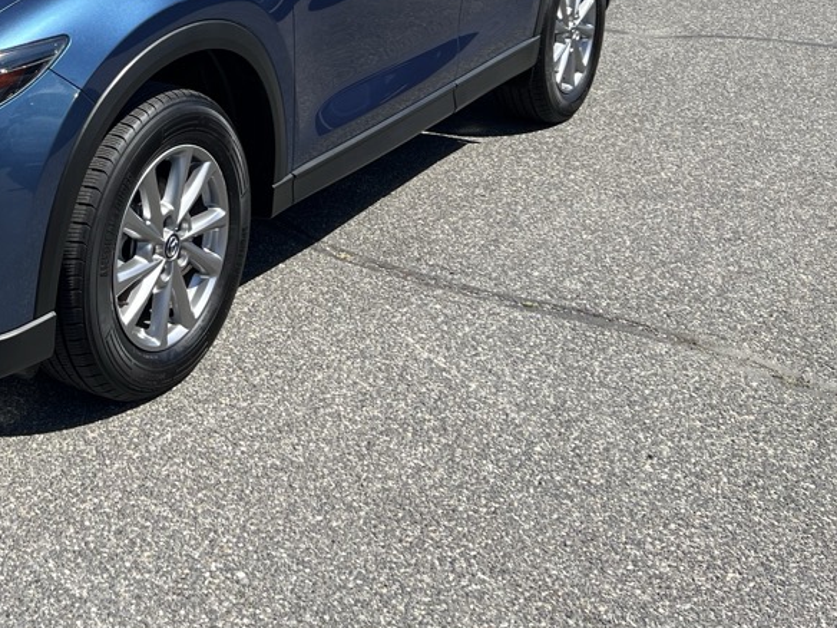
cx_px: 82
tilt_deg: -13.1
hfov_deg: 32.1
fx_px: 1378
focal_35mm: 57
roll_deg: -0.6
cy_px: 24
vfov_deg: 24.7
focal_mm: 5.7
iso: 50
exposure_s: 1/2994
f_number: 1.5
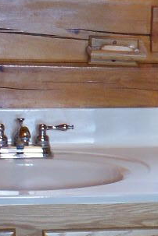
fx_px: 1251
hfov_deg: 7.0
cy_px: 136
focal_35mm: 190
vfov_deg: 10.8
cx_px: 291
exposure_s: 1/30
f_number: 4
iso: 320
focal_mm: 20
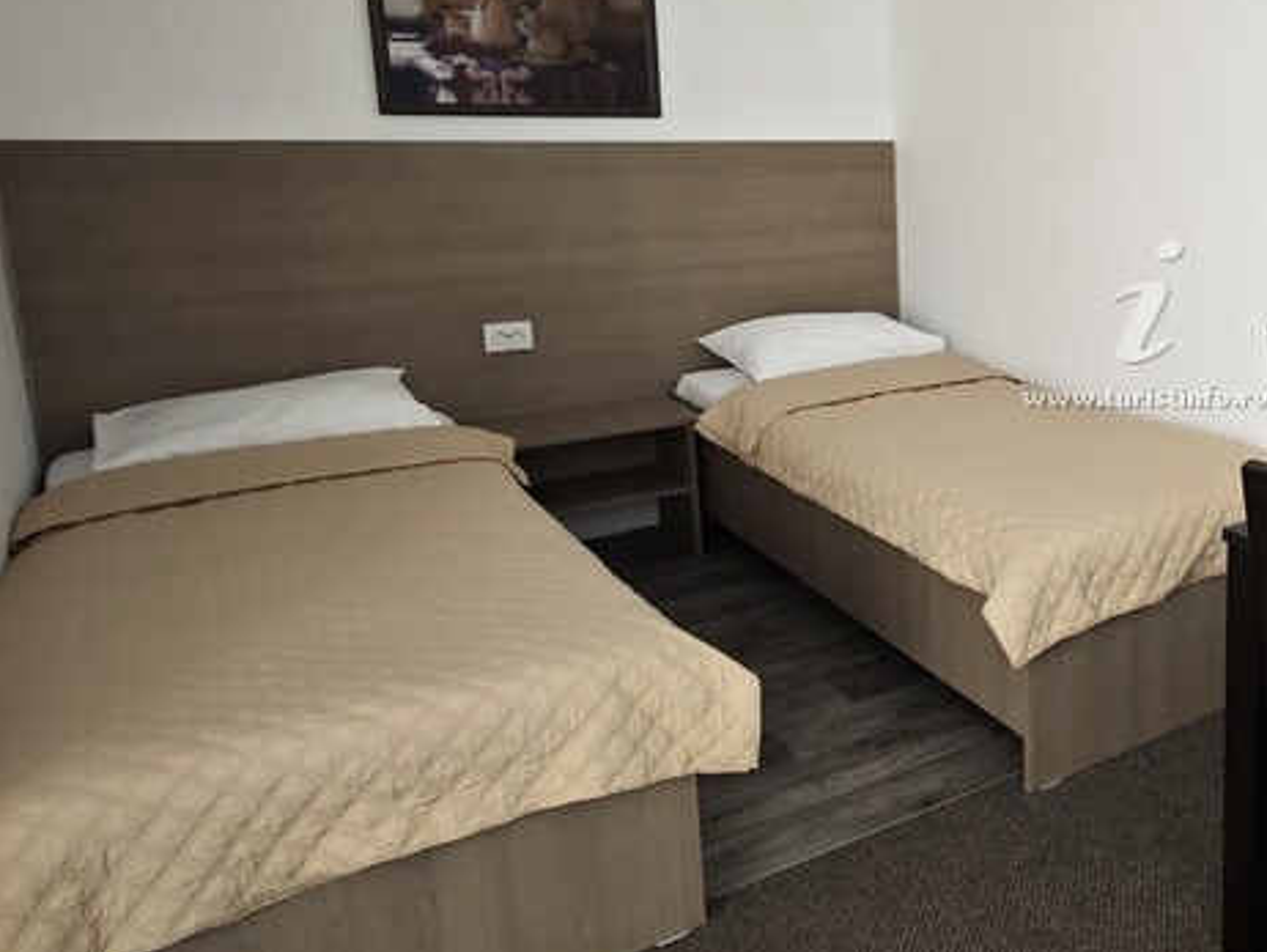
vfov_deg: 44.9
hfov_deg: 51.0
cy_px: 335
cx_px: 1160
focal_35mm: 31
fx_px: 1135
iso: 800
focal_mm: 2.16
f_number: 2.2
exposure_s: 1/33.3
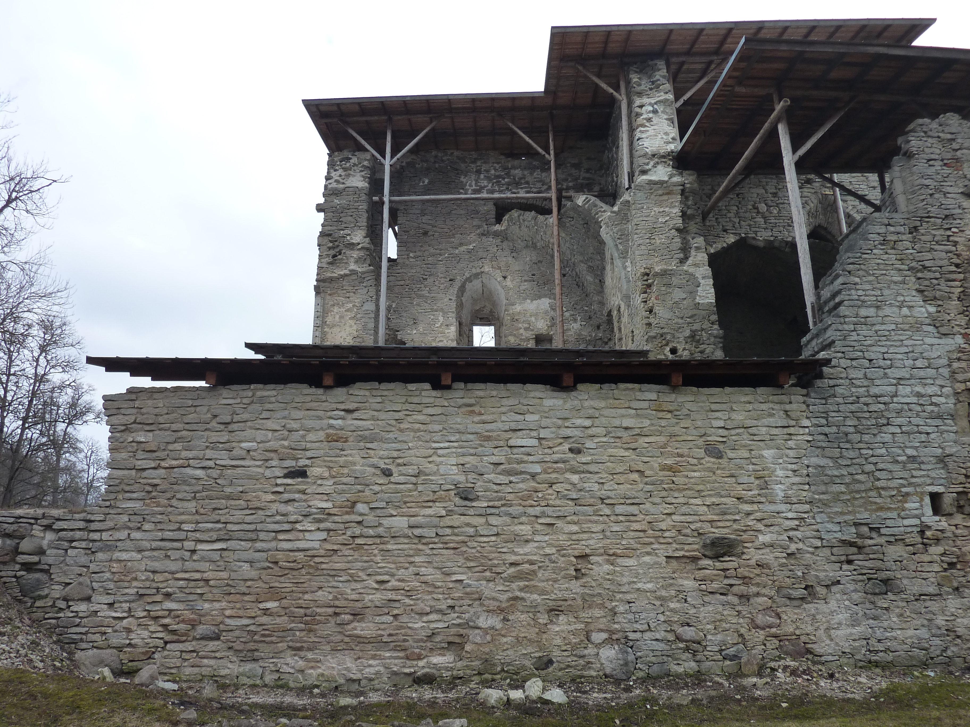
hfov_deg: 69.4
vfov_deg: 54.9
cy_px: 364
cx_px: 485
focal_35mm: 25
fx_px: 701
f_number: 4
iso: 125
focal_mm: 4.1
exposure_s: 1/320
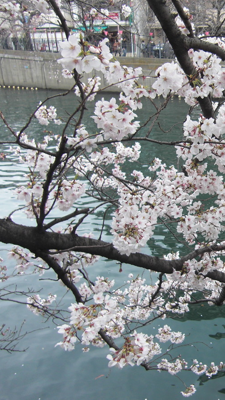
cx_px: 264
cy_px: 199
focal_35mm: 41
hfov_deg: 26.1
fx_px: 435
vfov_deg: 49.4
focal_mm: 4.9
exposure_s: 1/125
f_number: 2.6
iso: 50
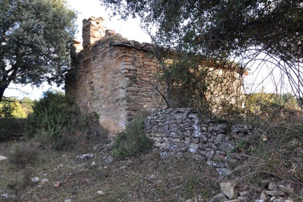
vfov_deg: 39.9
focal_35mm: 33
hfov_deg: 57.3
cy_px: 101
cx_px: 152
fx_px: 278
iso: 250
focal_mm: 22
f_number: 5.6
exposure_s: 1/125
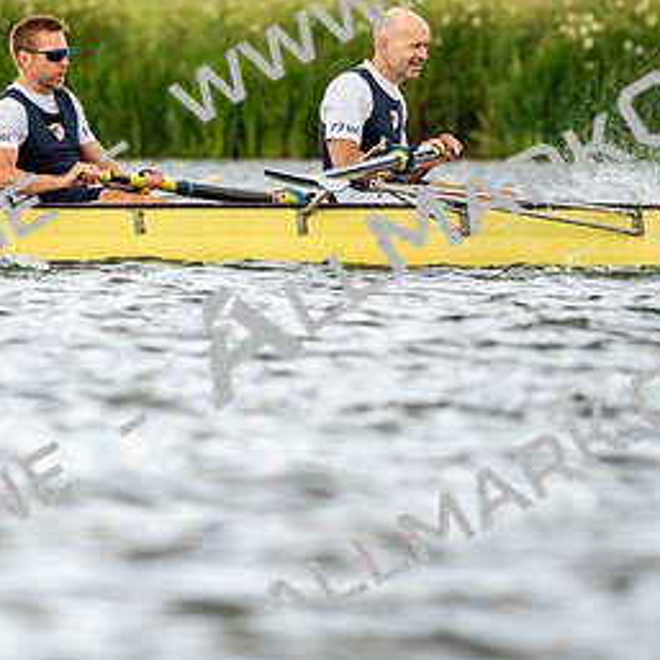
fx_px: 14862
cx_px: -18
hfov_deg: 2.5
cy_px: 166
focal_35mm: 689
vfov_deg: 2.5
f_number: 6.3
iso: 640
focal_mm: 359
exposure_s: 1/2000
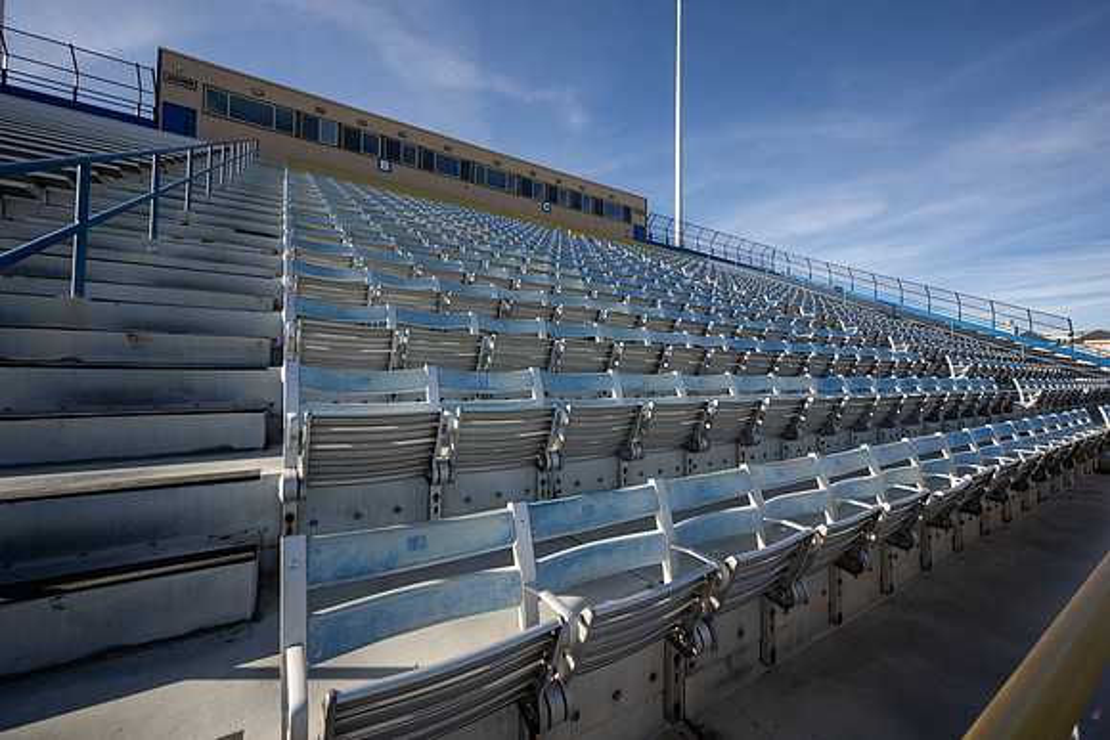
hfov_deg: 104.2
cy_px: 370
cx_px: 555
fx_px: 432
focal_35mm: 14
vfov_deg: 81.2
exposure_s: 1/160
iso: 100
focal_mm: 14
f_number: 9
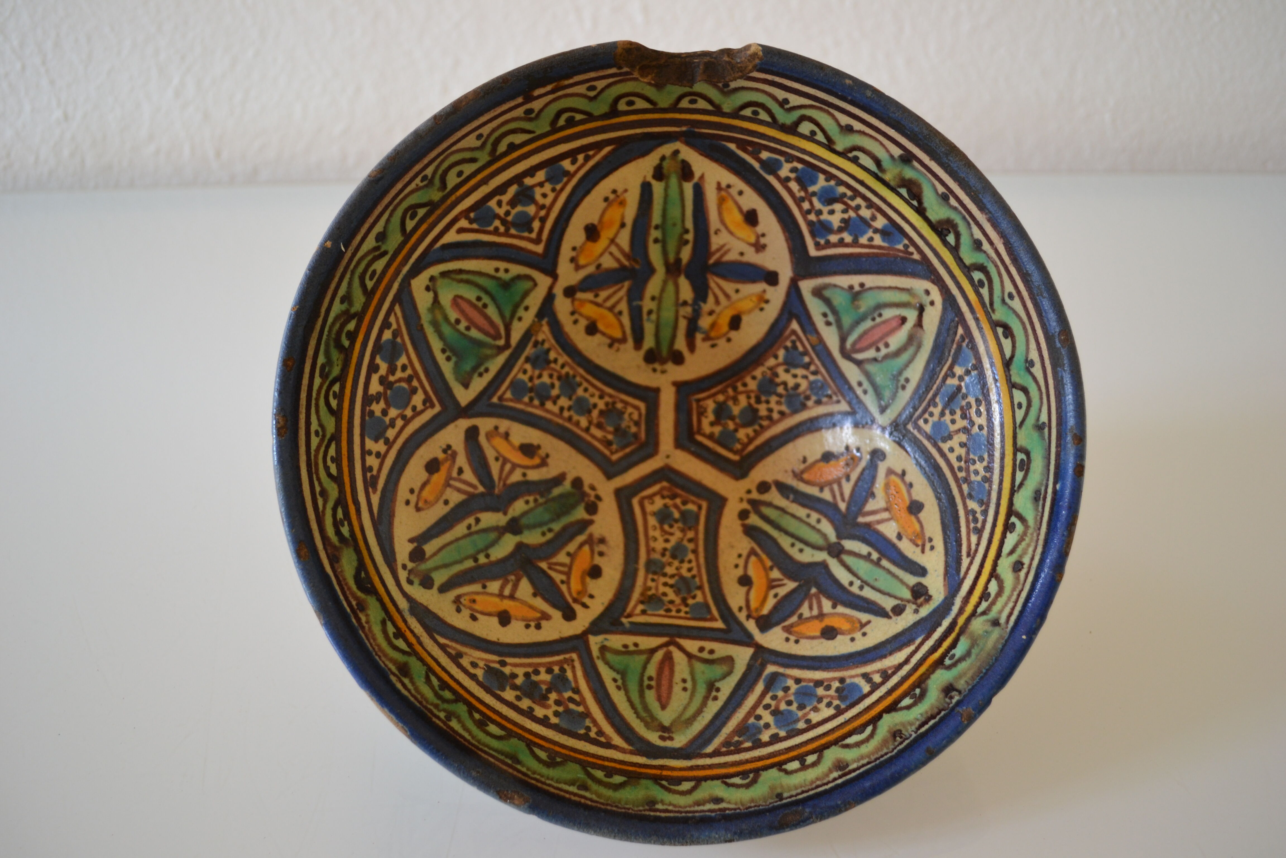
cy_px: 429
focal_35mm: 30
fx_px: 1072
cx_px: 643
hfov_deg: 61.9
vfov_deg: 43.6
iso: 400
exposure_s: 1/50
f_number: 3.8
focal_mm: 20
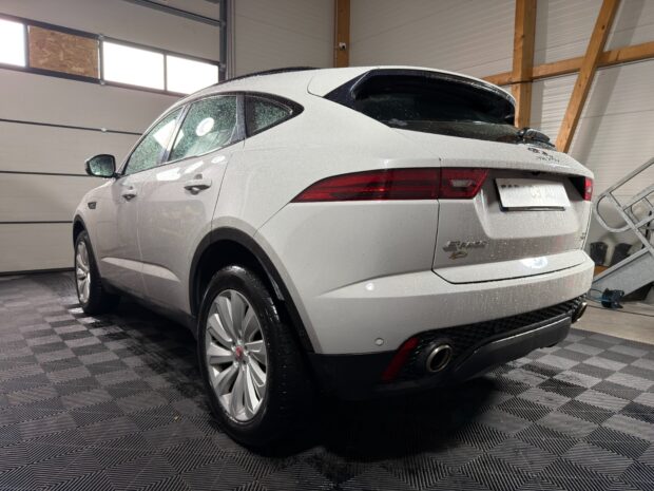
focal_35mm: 24
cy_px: 246
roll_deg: -1.8
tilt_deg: -6.4
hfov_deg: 71.6
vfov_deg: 56.8
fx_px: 453
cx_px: 327
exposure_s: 1/50
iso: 250
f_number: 1.78
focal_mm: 6.76
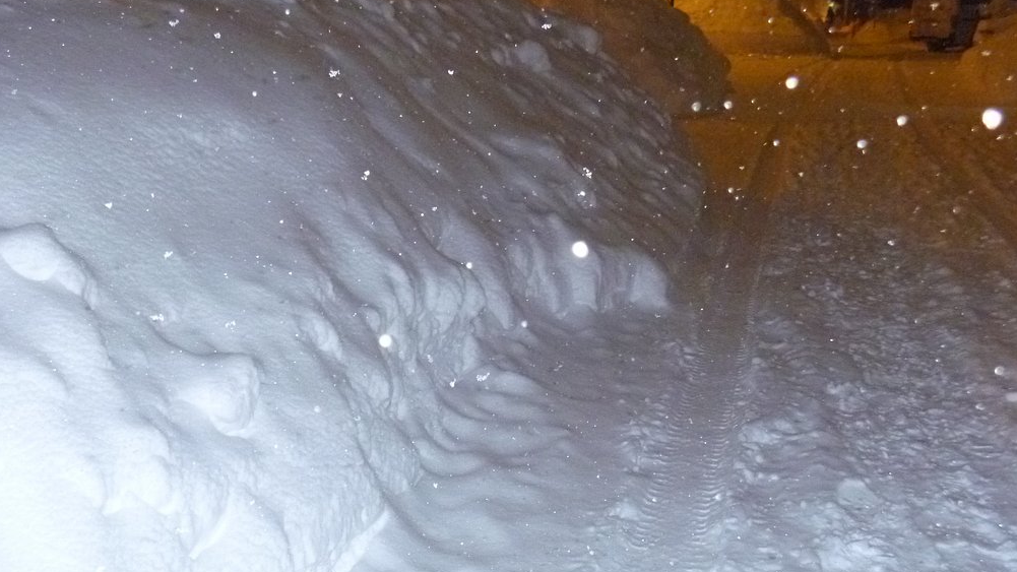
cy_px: 318
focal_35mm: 39
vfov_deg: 30.4
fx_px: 1052
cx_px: 499
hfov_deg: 51.6
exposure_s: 1/30
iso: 800
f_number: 3.5
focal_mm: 6.3
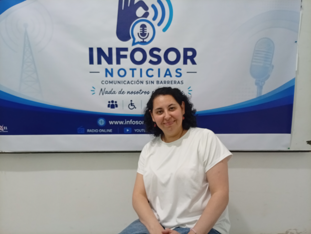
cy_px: 117
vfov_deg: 51.5
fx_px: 243
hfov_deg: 65.2
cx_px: 156
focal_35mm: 27
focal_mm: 3.84
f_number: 1.8
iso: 346
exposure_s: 1/33.3
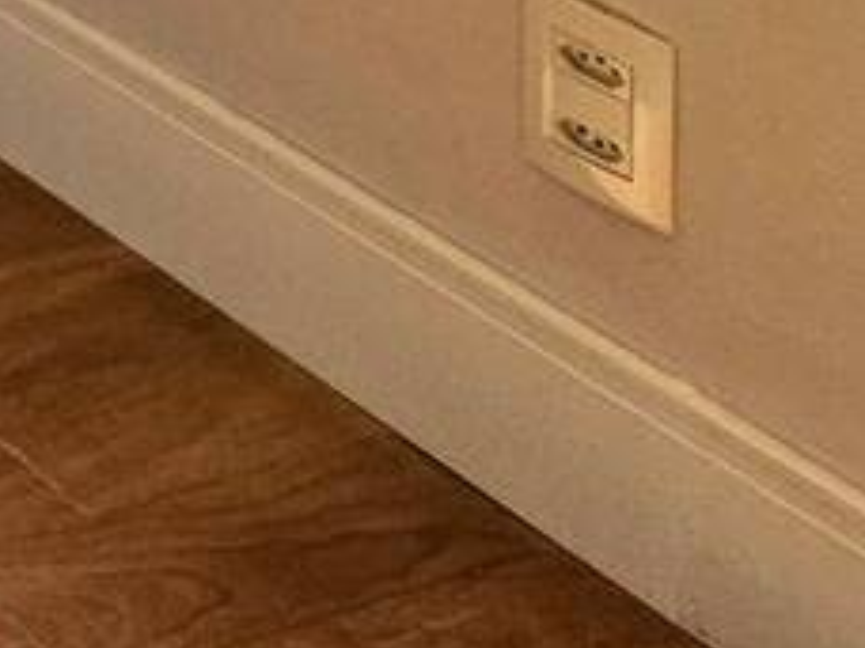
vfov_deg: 11.2
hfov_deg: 12.6
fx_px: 2049
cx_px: -1552
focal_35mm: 82
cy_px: -1300
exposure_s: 1/192
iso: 50
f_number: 2.2
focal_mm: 2.2
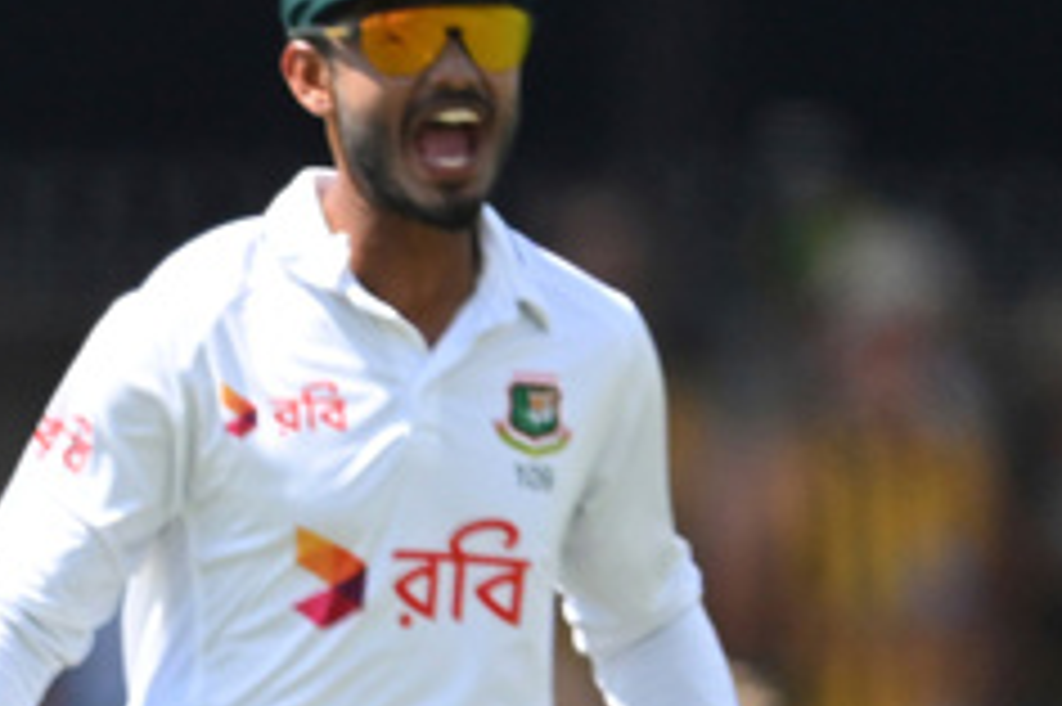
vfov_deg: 0.5
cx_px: -1215
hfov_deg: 0.8
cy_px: 616
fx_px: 76762
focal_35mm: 2604
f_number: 4
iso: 1000
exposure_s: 1/5000
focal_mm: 600
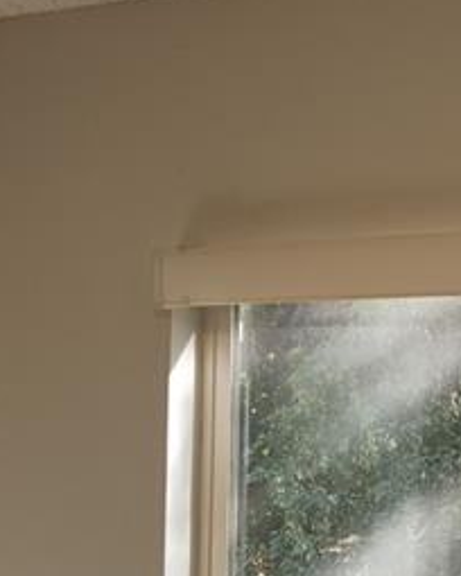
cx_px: 497
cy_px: 491
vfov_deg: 20.9
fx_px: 1535
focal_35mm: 90
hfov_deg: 16.6
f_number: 1.8
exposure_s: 1/60
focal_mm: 5.4
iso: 20
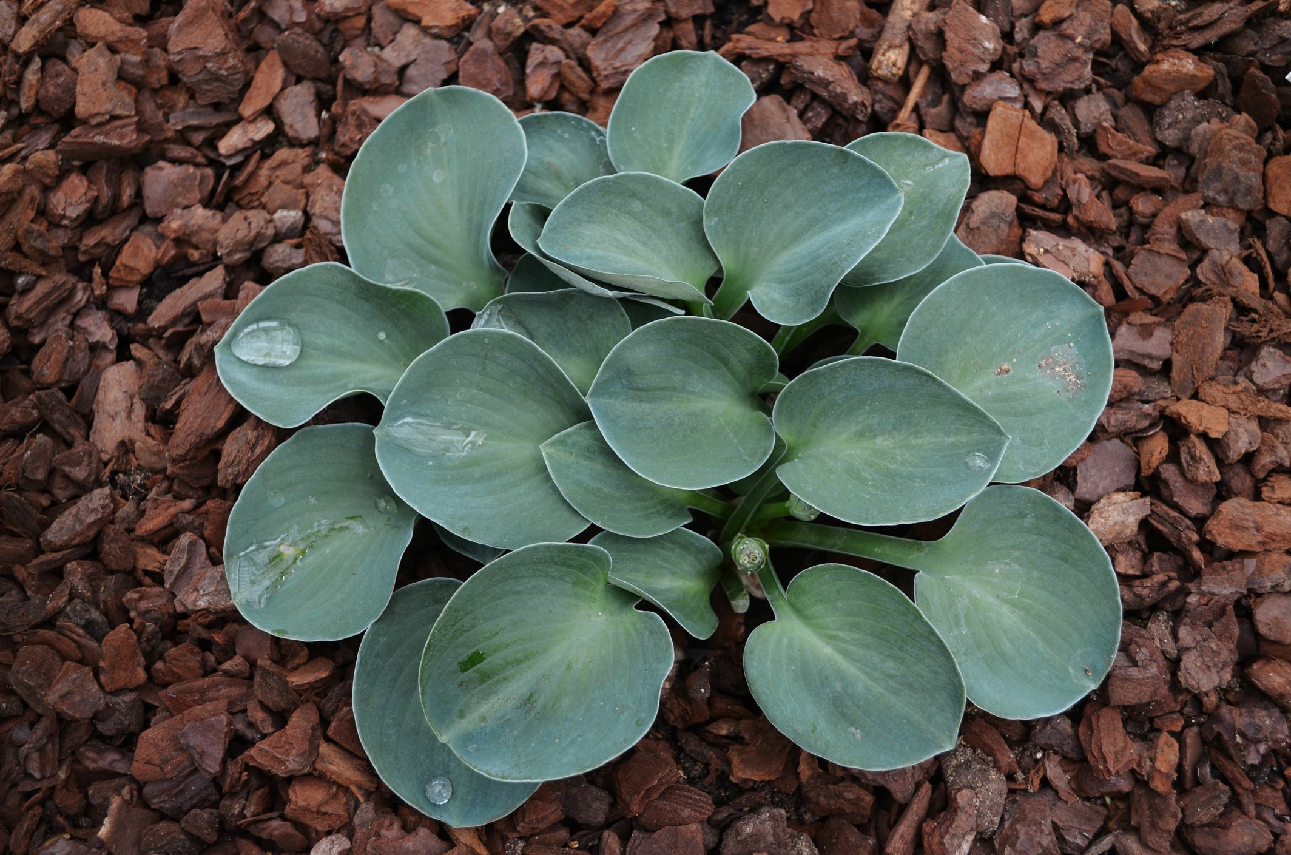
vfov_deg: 27.9
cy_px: 428
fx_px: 1718
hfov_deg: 41.2
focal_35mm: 48
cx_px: 646
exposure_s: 1/200
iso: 400
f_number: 4.8
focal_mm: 32
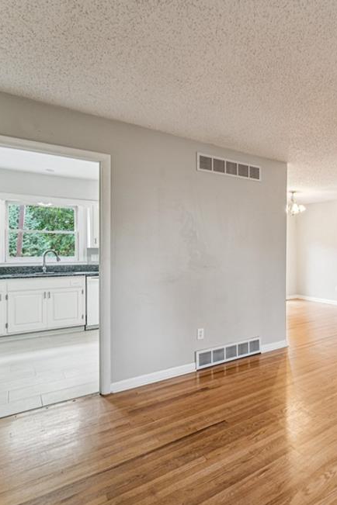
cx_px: 321
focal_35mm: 22
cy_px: 252
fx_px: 309
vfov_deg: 78.6
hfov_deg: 49.0
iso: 400
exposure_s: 1/2
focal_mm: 14
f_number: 13
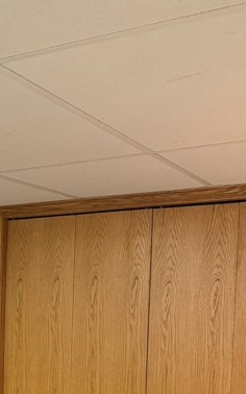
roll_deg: +0.3
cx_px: -130
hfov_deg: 17.0
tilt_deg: -5.9
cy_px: 386
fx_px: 741
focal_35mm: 69
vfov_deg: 28.2
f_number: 1.78
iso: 320
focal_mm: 6.76
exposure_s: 1/60
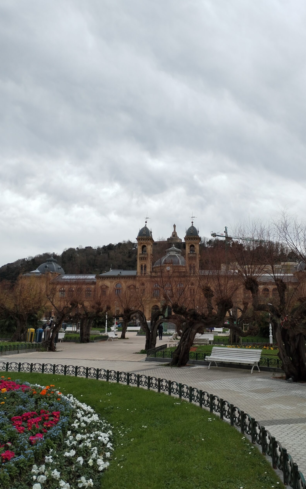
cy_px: 242
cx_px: 173
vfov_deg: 66.5
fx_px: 374
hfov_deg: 44.4
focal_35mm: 28
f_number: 1.8
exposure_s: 1/487
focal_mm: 4.75
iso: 100
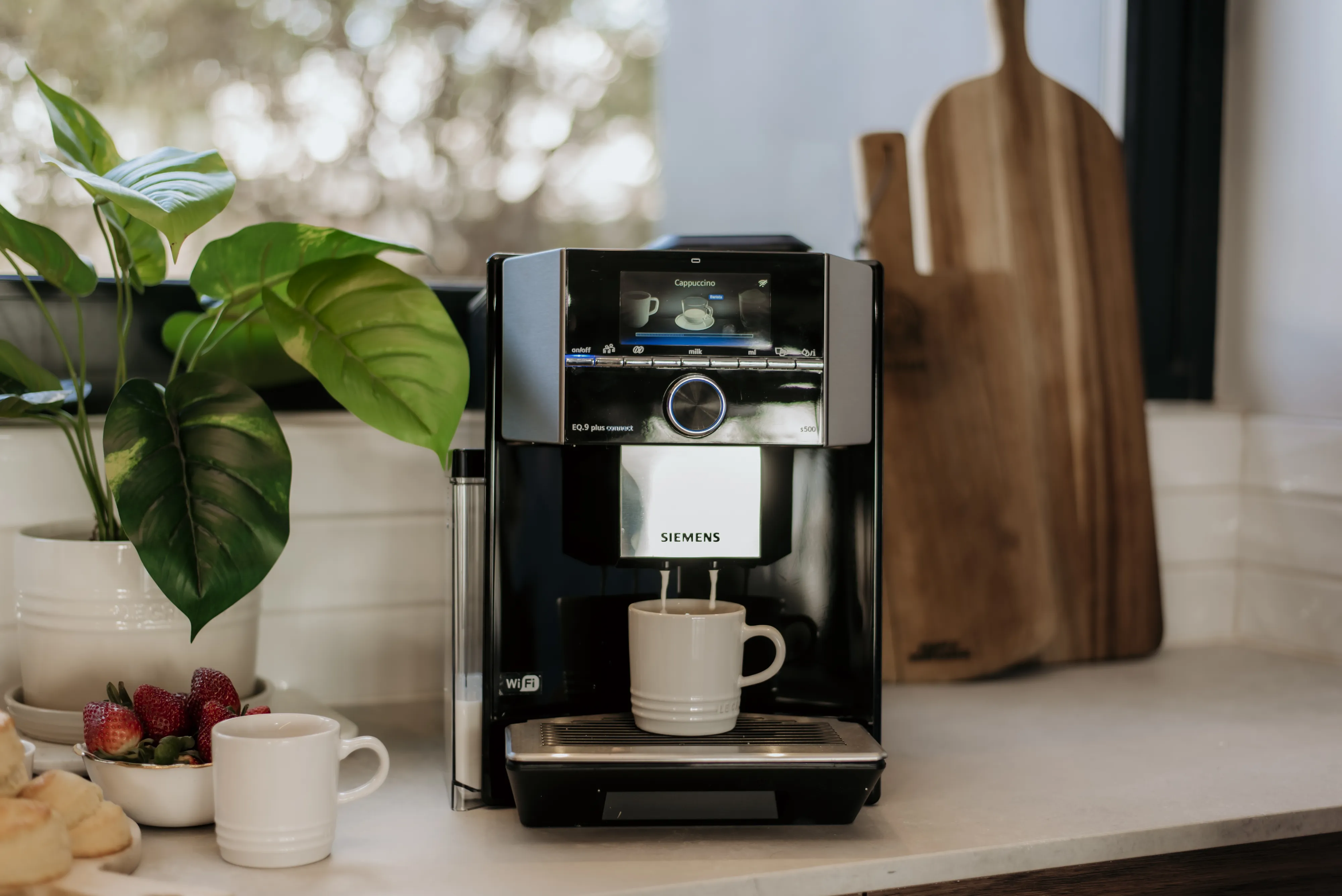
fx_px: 1864
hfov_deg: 39.6
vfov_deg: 27.0
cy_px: 448
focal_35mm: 50
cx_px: 671
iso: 125
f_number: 1.8
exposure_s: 1/125
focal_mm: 50
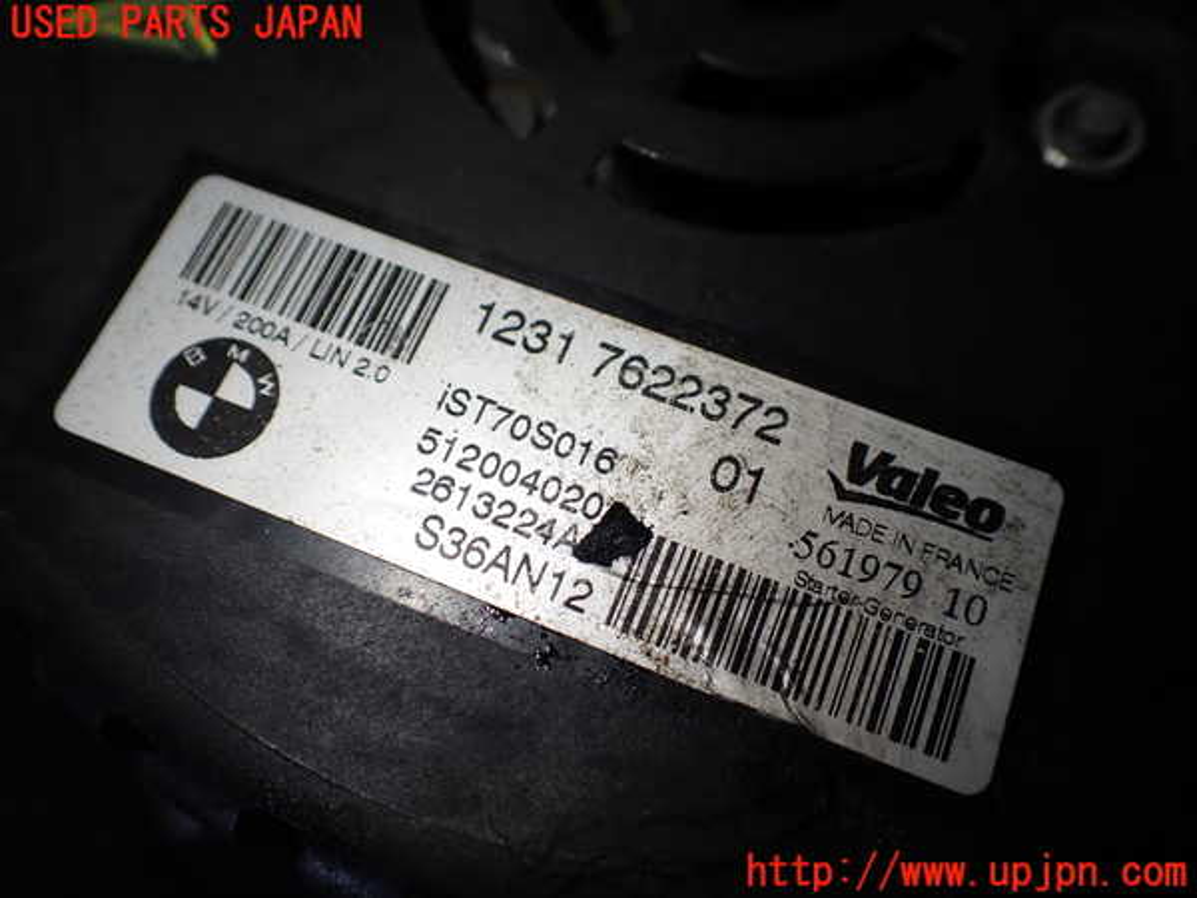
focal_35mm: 30
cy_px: 449
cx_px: 598
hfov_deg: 60.0
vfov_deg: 46.8
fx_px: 1037
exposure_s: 1/125
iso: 100
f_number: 2.3
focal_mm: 5.4
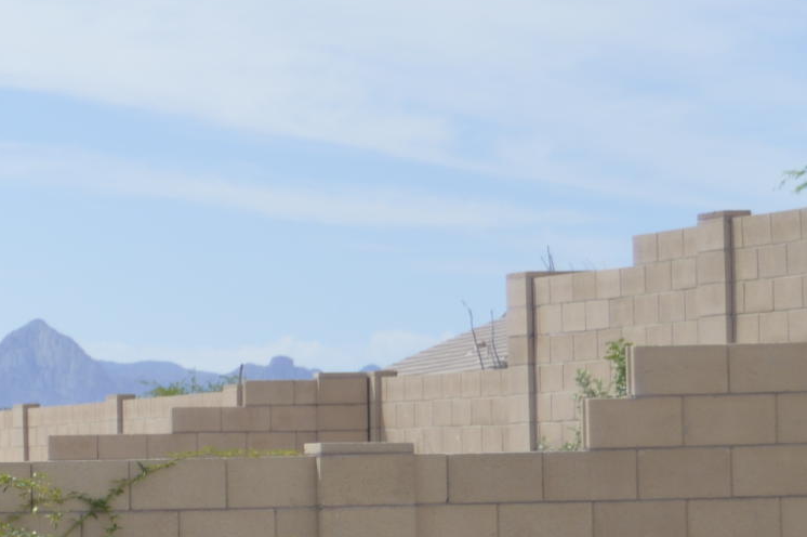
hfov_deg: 11.3
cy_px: 466
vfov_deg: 8.1
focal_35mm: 169
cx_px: -666
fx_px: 3785
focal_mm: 28
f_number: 4
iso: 100
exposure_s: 1/800
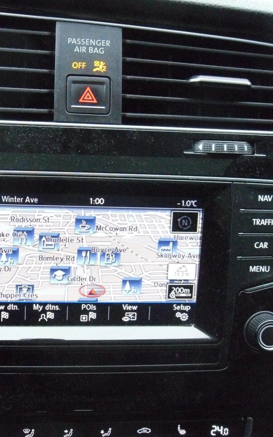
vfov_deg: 40.3
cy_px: 219
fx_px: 595
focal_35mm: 50
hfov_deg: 25.6
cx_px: 77
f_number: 3.5
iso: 800
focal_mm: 6.3
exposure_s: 1/20
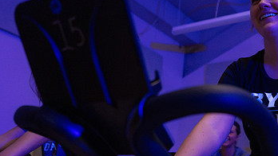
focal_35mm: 50
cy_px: 90
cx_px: 214
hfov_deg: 40.0
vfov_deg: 24.0
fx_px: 369
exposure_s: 1/160
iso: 6400
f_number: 2.8
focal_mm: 24
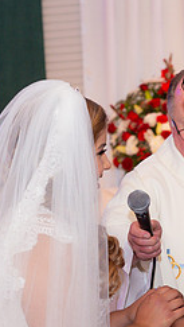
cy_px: 234
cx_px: 179
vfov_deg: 12.3
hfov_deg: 6.9
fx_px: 1515
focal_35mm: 175
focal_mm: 70
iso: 1250
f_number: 4.5
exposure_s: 1/60
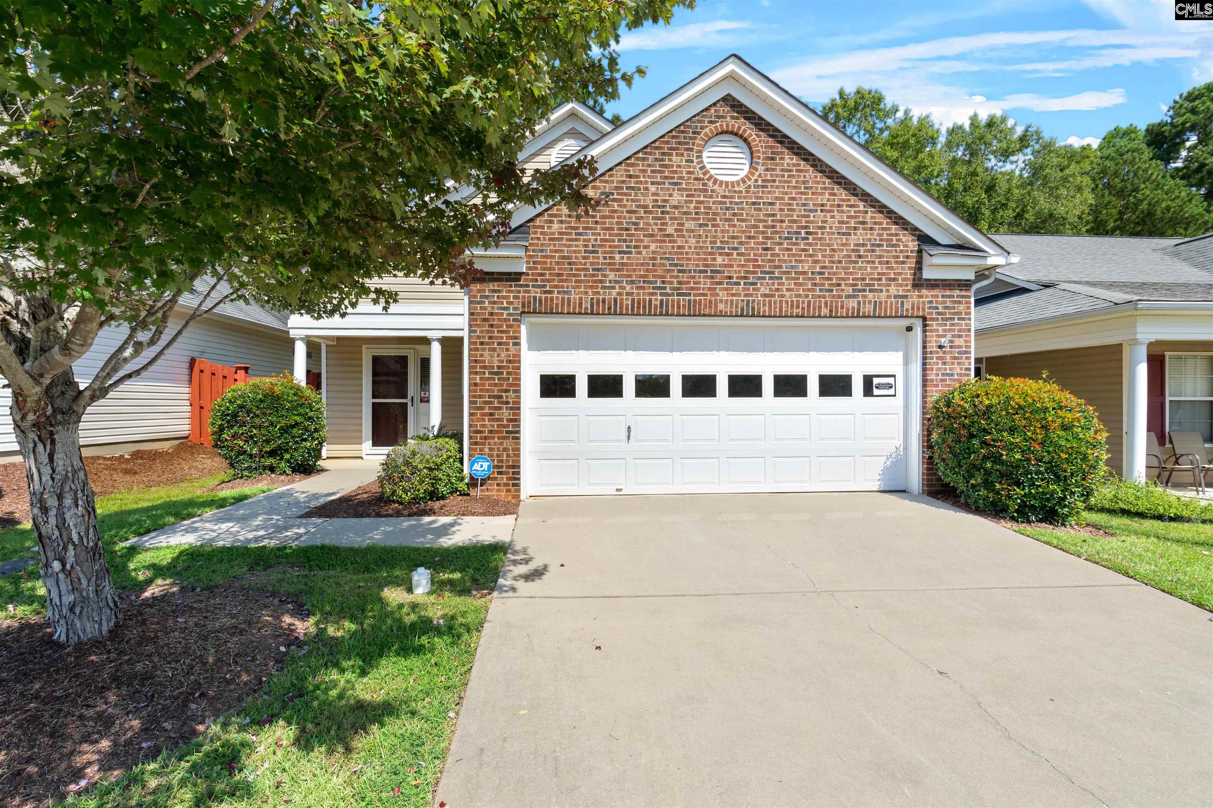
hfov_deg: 95.0
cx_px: 606
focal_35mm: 16
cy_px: 404
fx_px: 556
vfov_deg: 72.1
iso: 200
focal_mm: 11
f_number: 6.3
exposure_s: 1/500
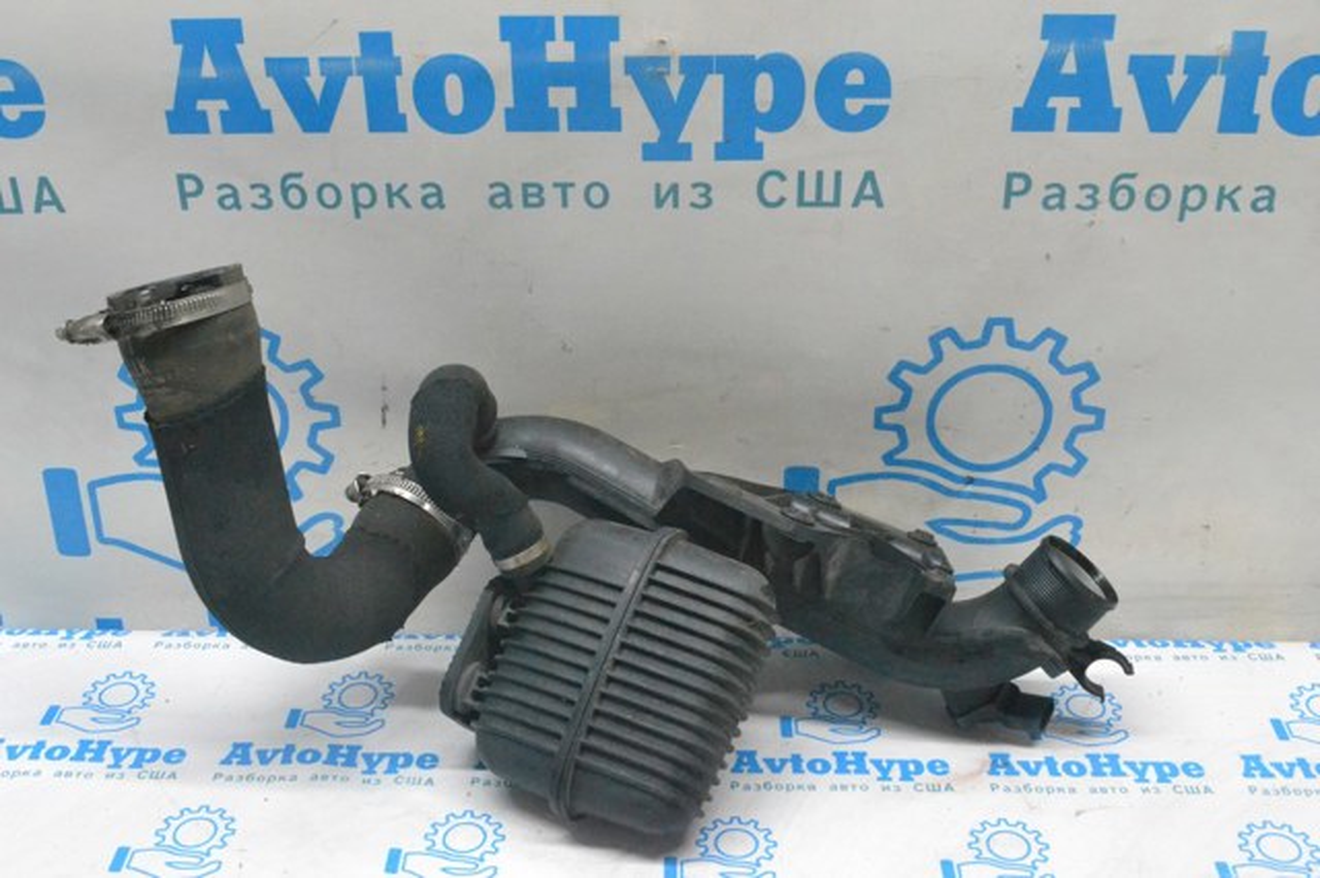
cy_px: 439
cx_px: 660
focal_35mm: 44
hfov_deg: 45.0
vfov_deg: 30.8
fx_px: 1594
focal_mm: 29
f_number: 10
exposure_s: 1/160
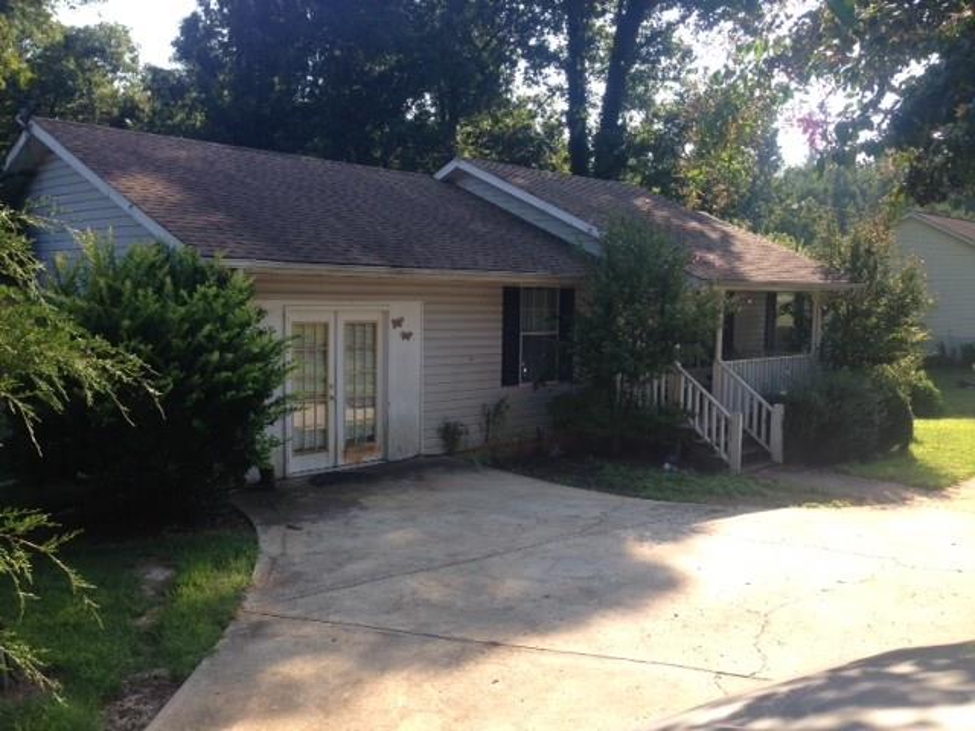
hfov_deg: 55.4
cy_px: 366
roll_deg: -1.6
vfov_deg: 42.9
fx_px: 929
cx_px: 488
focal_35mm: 33
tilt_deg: -5.7
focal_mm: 4.12
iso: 50
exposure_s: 1/411
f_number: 2.4
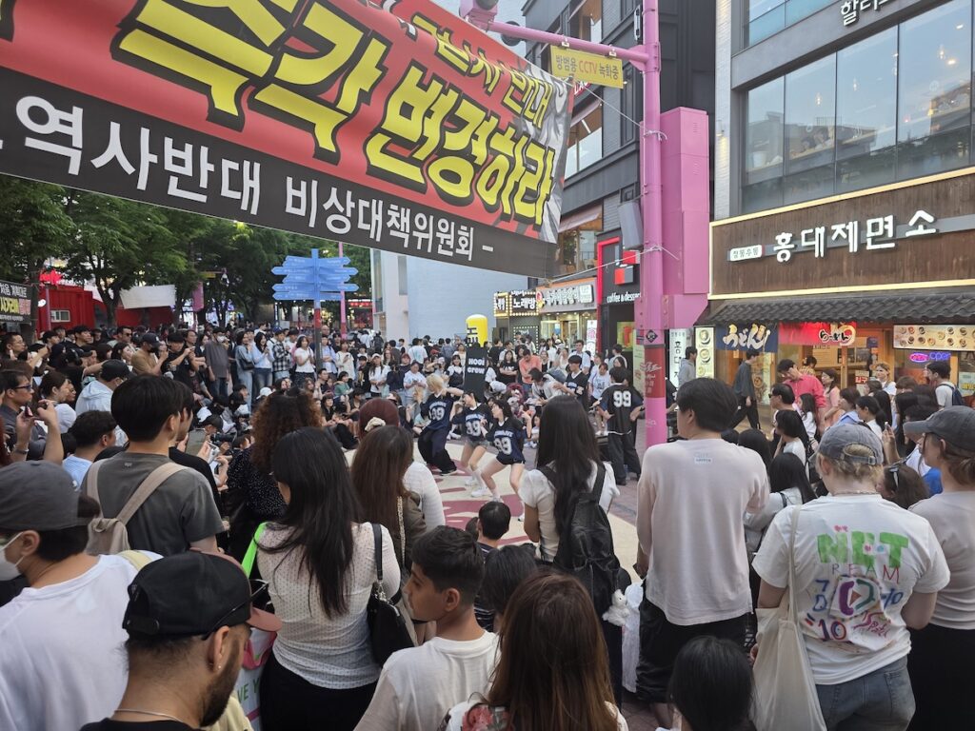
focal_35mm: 23
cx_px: 488
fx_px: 648
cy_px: 366
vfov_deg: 58.9
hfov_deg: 73.9
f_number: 1.7
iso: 160
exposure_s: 1/120
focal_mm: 6.3
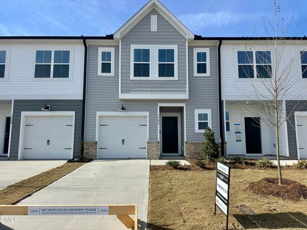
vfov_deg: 56.8
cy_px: 115
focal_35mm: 24
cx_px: 154
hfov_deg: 71.6
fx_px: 213
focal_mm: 6.86
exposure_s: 1/4184
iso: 80
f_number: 1.78
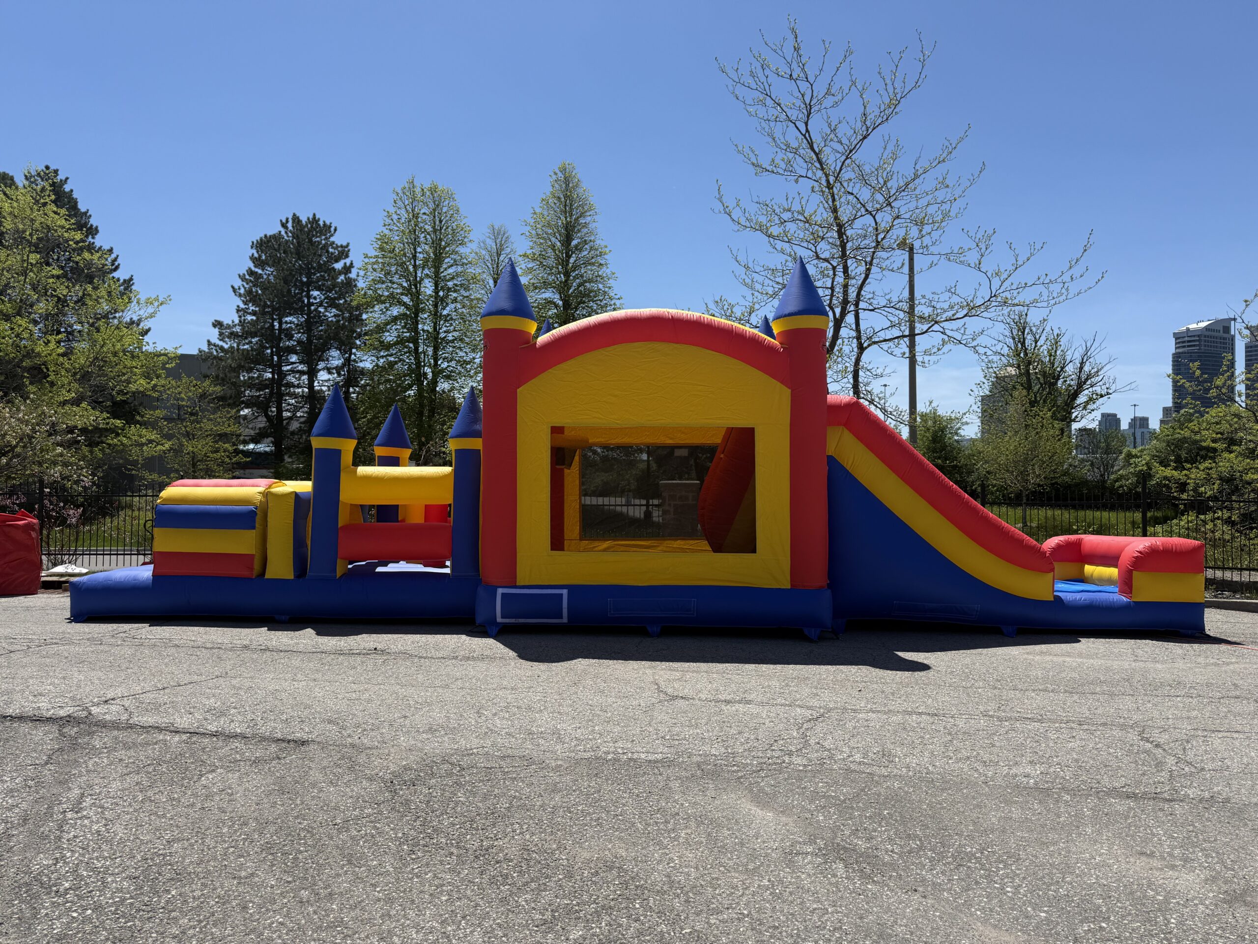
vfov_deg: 56.8
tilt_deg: +3.3
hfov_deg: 71.6
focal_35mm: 24
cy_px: 472
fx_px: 872
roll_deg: -0.3
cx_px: 629
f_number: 1.78
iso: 80
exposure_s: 1/5714
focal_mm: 6.76
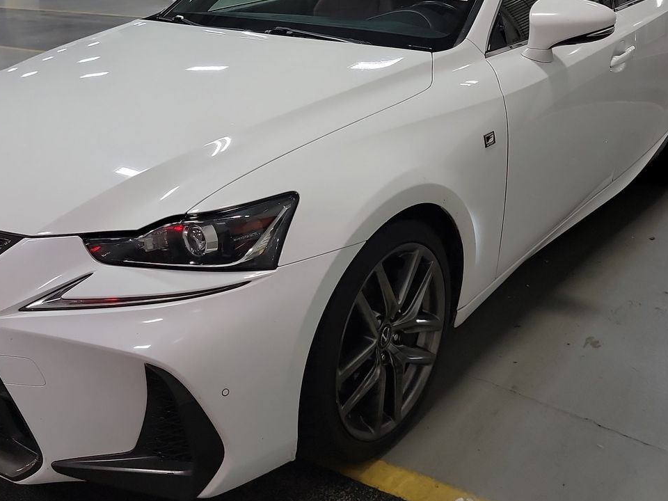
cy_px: 116
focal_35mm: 40
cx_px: 280
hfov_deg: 46.6
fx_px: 772
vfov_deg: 35.1
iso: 443
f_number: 1.8
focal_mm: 6.7
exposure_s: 1/59
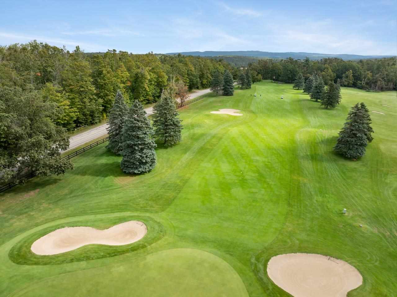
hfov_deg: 71.6
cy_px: 148
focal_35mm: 24
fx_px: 275
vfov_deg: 56.8
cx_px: 198
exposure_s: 1/1600
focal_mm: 12.29
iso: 120
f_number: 2.8
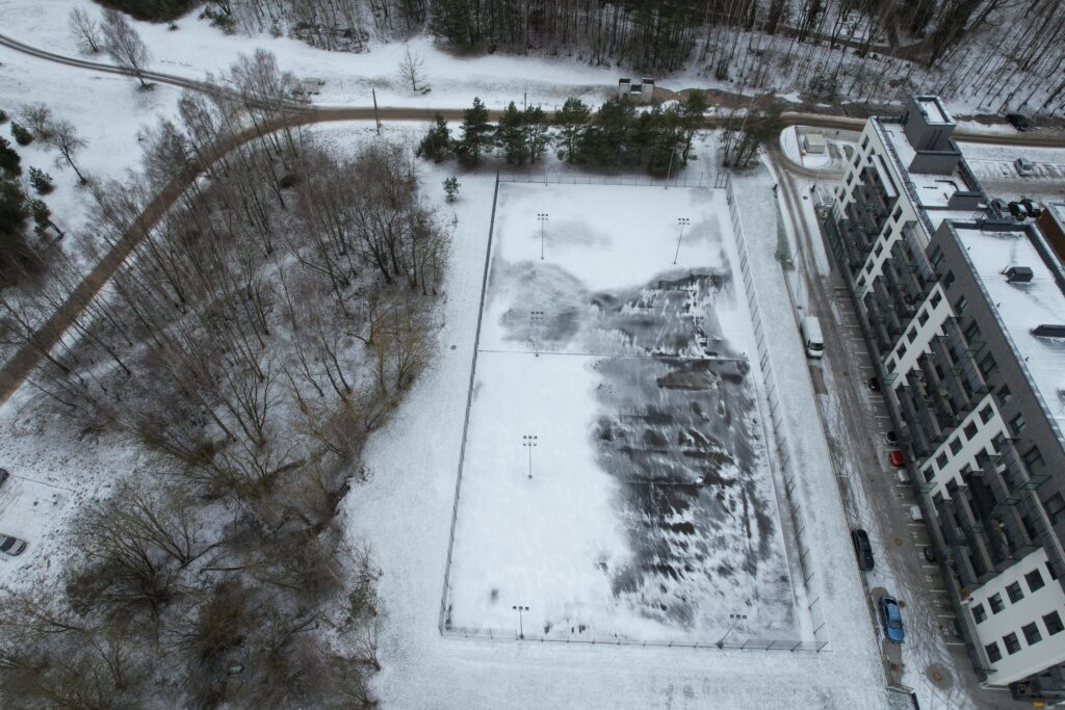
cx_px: 532
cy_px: 355
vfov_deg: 57.2
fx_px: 651
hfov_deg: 78.6
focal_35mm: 22
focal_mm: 8.38
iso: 100
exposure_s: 1/320
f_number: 2.8
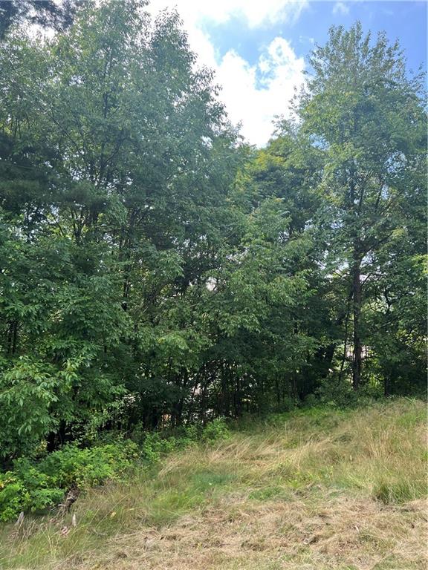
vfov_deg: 67.3
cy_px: 285
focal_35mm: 26
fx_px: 429
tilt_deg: +8.0
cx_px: 214
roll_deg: +0.6
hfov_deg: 53.1
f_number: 1.5
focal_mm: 5.7
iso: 50
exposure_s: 1/646
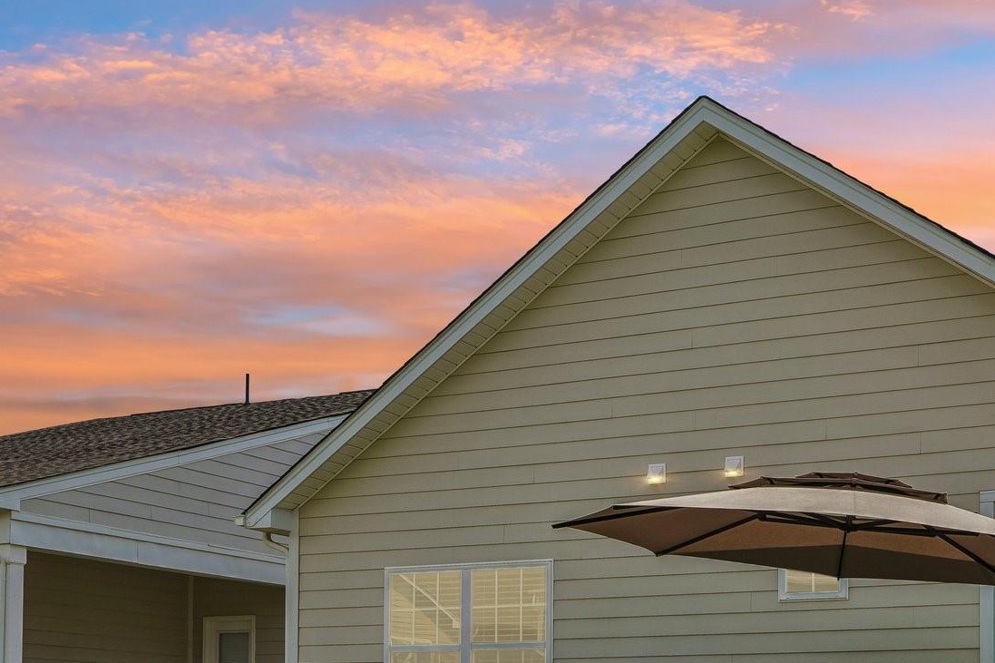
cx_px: 655
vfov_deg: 23.7
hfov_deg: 35.3
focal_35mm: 56
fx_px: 1547
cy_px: 559
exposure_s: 1/125
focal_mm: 20
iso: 100
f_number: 8
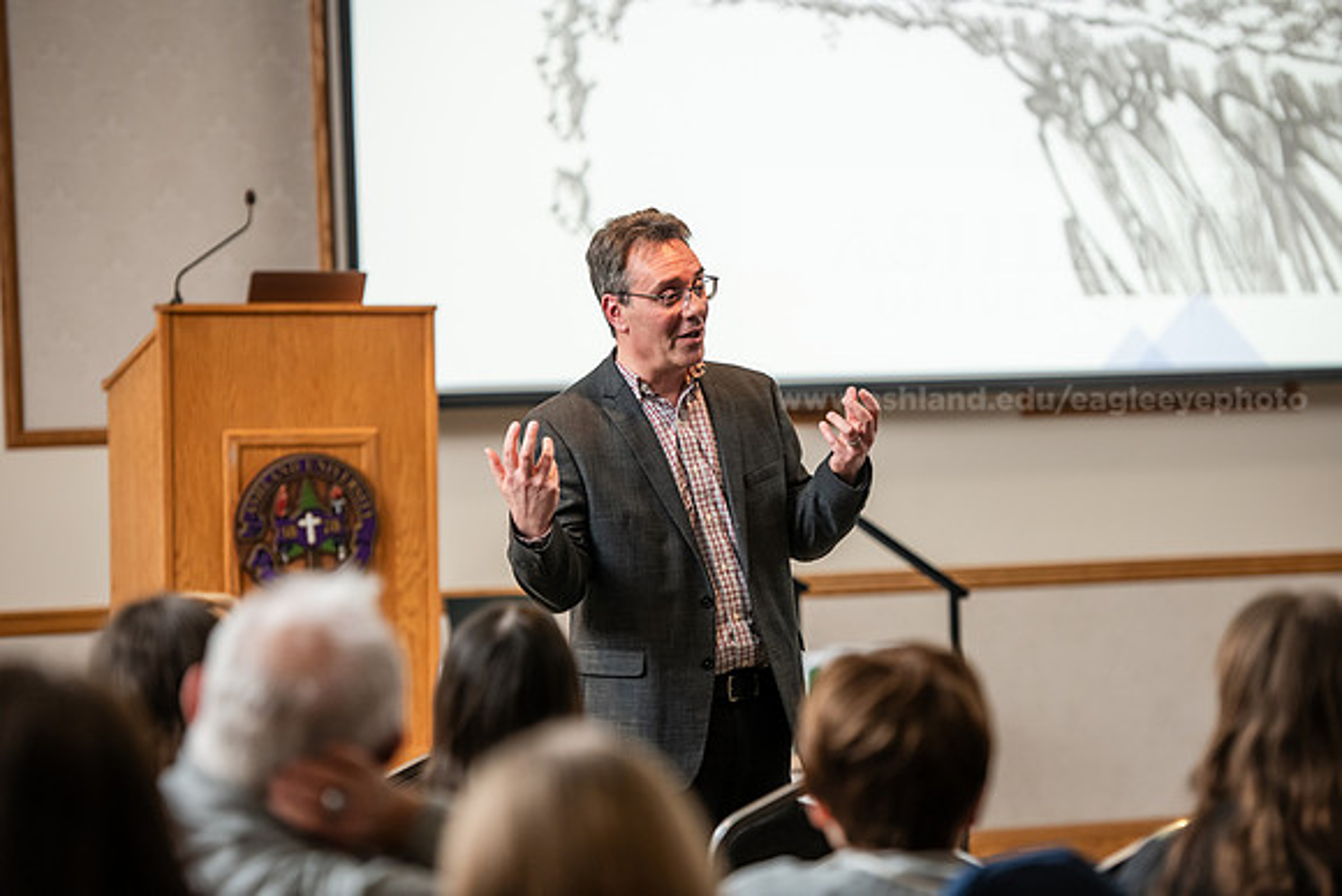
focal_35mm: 140
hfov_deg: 14.7
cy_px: 448
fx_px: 5220
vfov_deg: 9.8
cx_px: 671
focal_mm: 140
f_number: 3.2
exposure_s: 1/200
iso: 1000
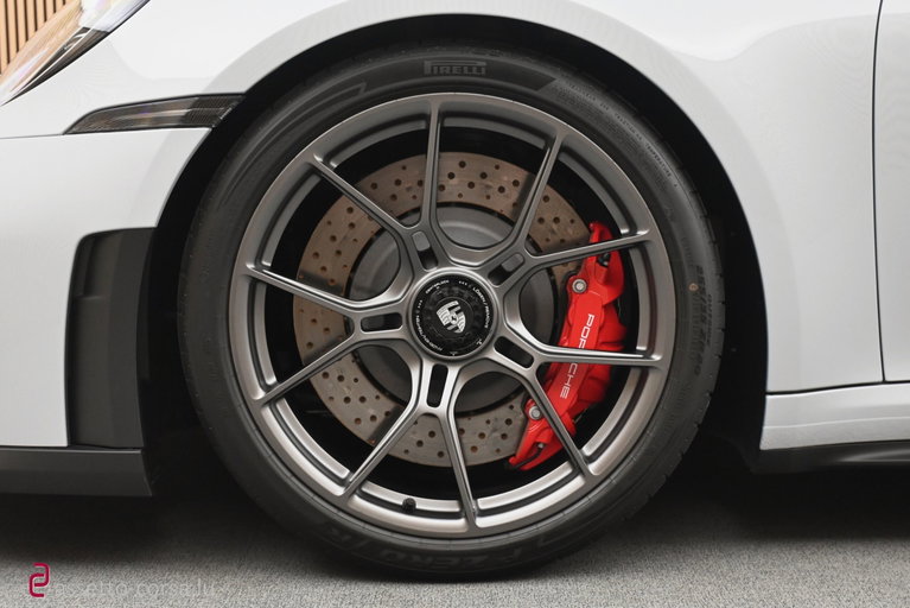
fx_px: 1441
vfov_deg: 23.8
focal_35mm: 57
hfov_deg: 35.0
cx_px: 455
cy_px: 304
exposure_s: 1/40
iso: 2000
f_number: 5.6
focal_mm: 38
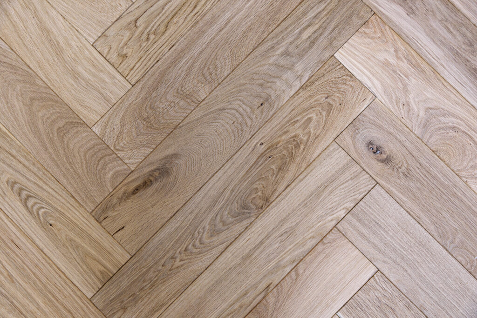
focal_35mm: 44
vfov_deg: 30.6
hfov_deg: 44.5
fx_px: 583
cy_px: 159
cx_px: 238
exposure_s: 1/50
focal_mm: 44
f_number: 5
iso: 500
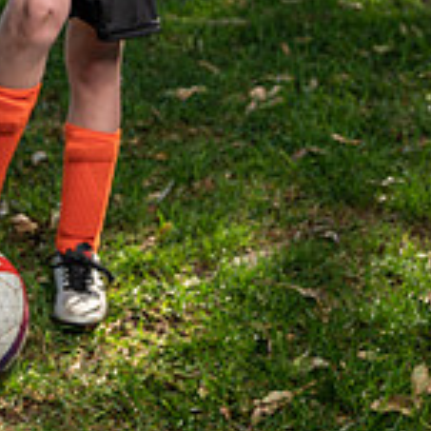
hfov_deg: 19.9
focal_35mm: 86
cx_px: 63
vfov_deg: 19.0
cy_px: -97
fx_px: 1211
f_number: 5.6
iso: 100
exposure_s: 1/160
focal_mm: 34
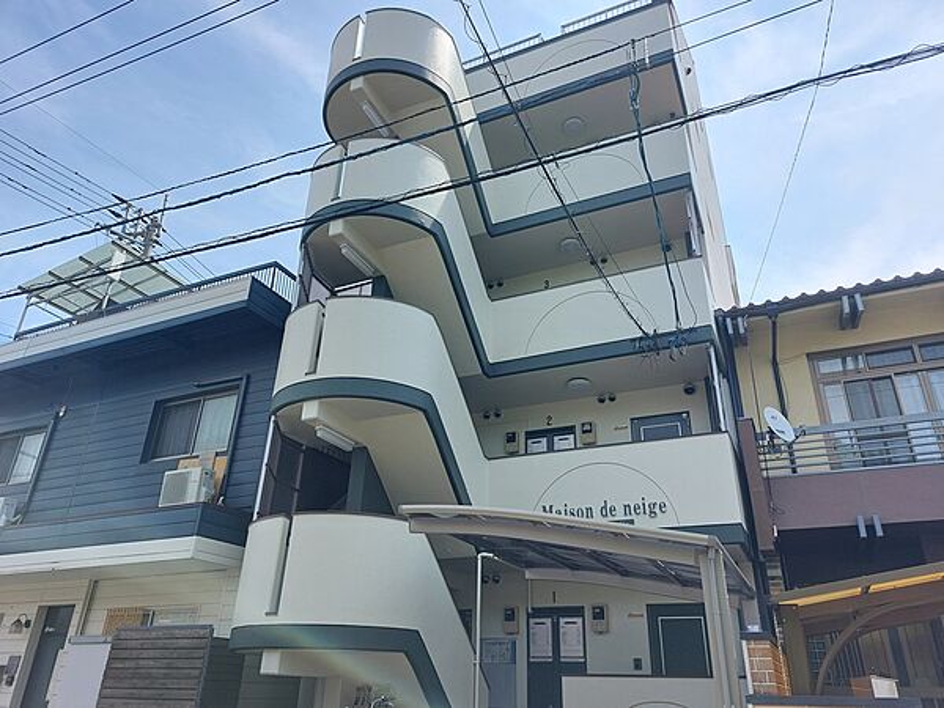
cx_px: 472
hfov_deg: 71.6
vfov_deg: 56.8
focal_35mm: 24
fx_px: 654
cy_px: 354
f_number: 1.8
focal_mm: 5.23
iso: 25
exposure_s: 1/783
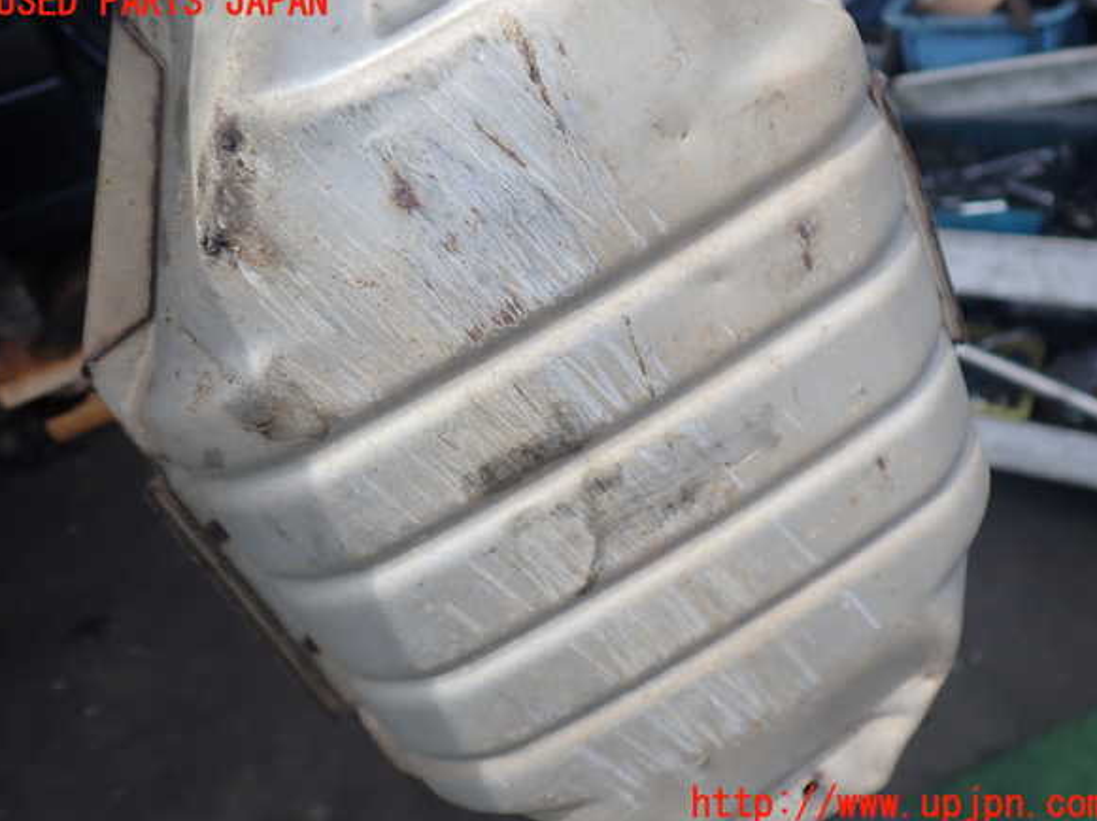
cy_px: 404
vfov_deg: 45.4
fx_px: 982
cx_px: 551
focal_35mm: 31
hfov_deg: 58.4
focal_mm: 5.4
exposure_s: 1/125
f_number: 6.3
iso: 100
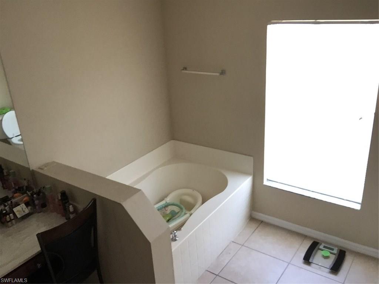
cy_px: 142
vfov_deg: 45.4
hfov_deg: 58.4
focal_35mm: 31
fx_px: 339
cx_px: 190
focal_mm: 2.65
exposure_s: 1/30
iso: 64
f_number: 2.2
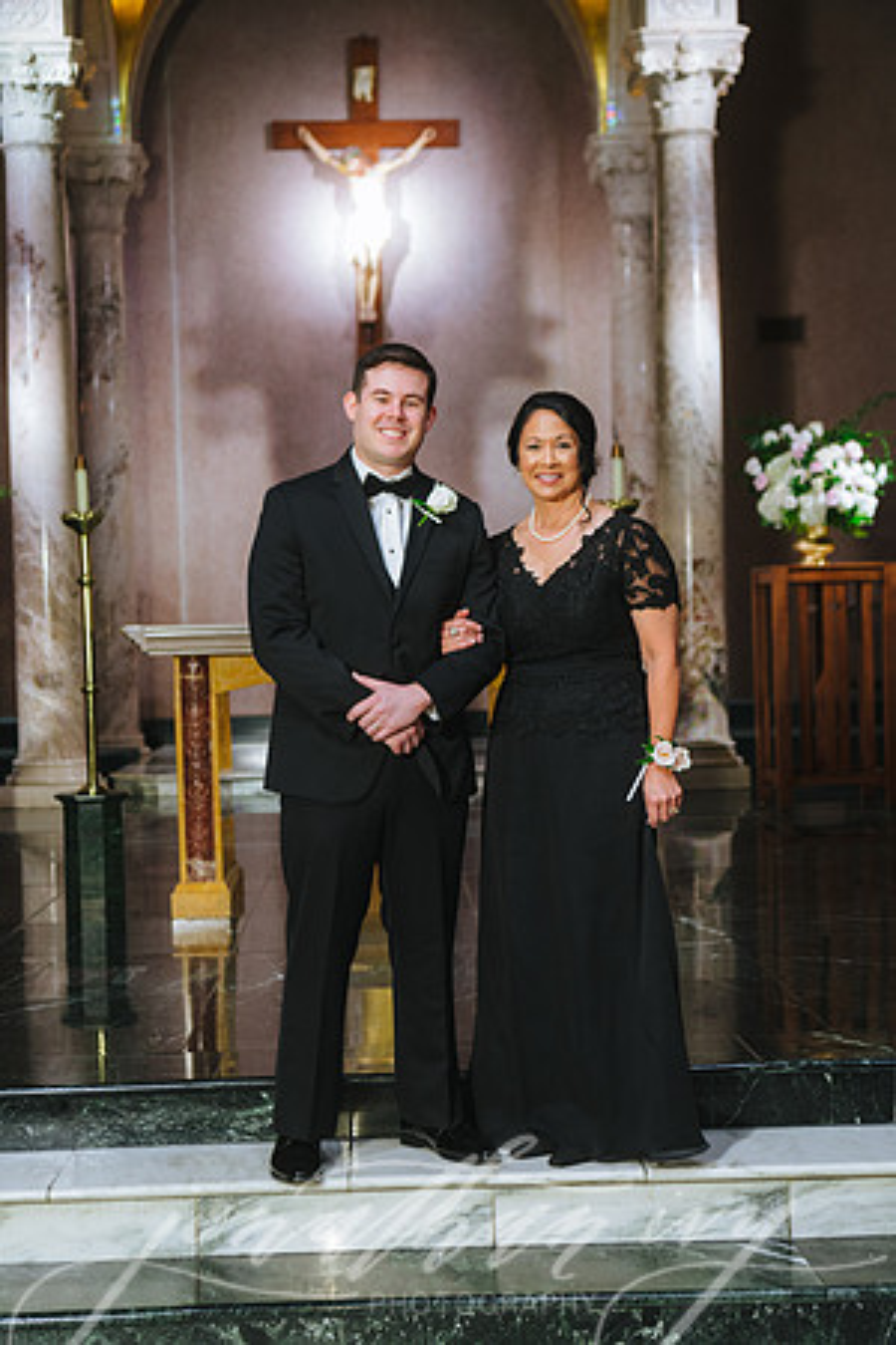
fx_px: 2091
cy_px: 672
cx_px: 448
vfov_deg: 35.6
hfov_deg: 24.2
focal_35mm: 56
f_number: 4
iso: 1250
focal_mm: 56
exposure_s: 1/125
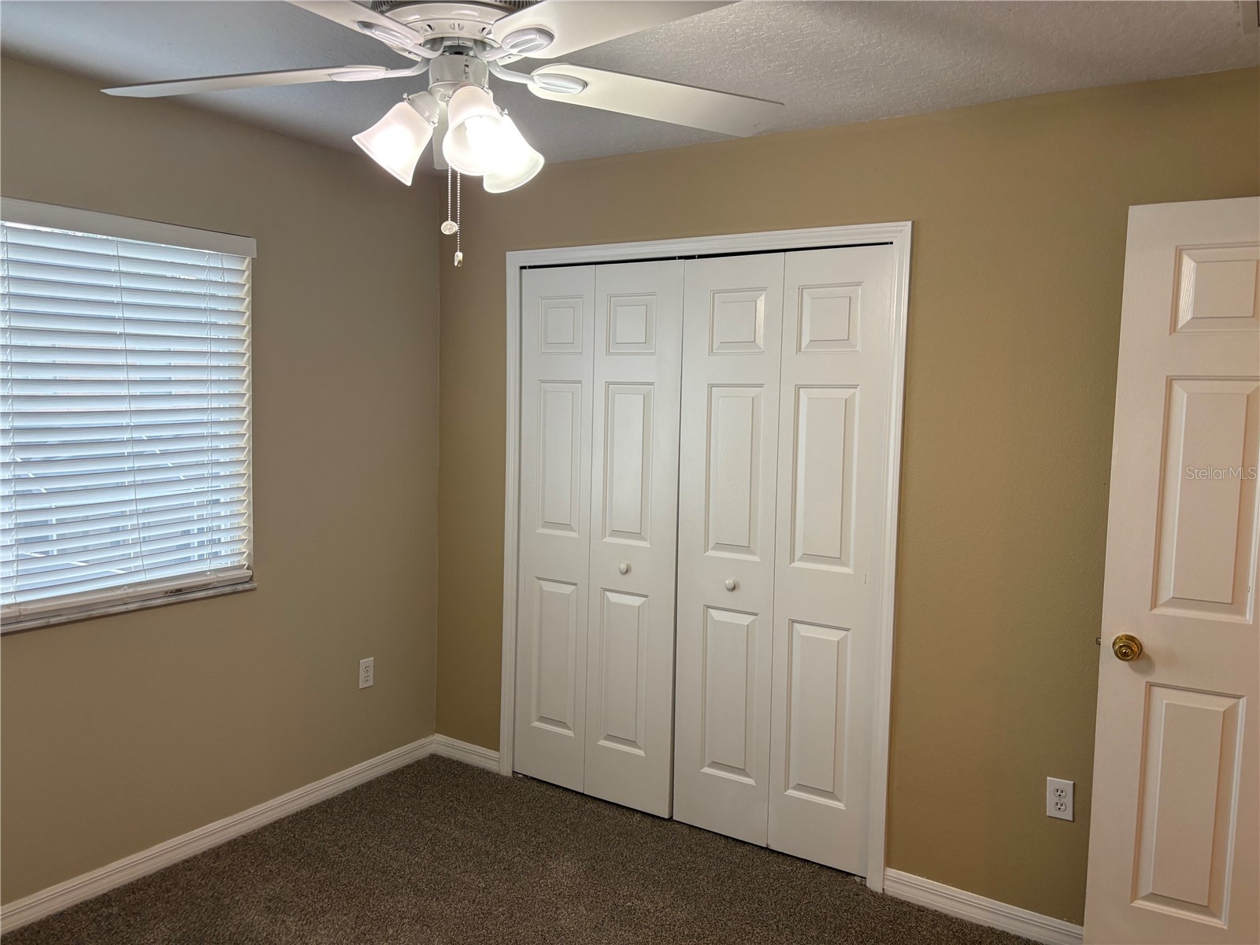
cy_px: 472
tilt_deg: -5.5
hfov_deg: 67.3
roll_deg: -0.9
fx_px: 946
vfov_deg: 53.1
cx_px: 630
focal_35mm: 26
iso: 80
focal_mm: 5.96
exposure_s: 1/60
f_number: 1.6
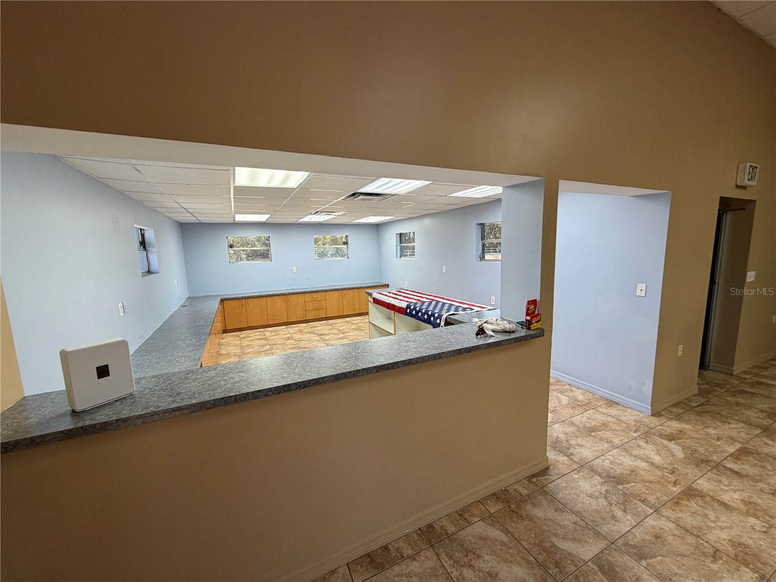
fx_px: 314
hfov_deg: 102.1
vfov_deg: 85.7
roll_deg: +0.8
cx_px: 388
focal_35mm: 14
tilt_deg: -8.0
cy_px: 291
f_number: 2.2
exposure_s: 1/120
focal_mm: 2.22
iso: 200
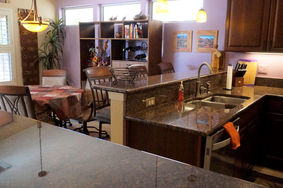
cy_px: 94
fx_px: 259
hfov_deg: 57.2
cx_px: 142
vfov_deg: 39.9
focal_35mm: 33
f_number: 7.1
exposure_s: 1/160
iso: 8000
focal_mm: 22
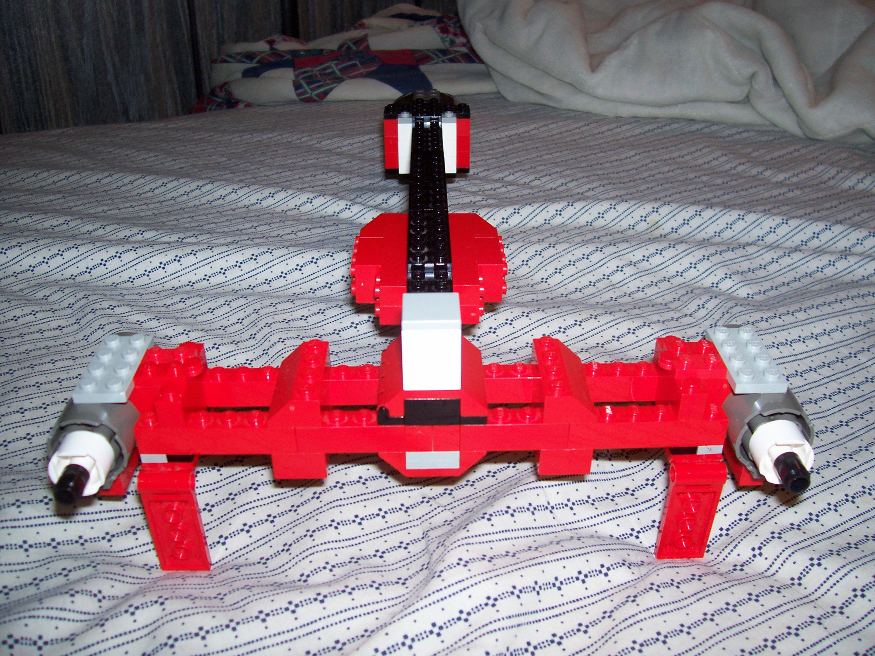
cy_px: 328
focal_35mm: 34
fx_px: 859
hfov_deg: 54.0
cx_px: 438
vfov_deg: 41.8
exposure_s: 1/64
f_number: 2.7
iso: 80
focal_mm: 5.6
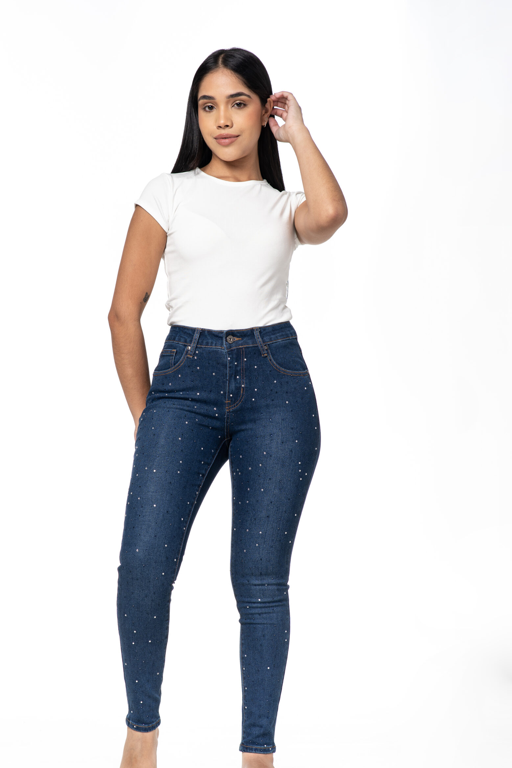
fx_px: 1984
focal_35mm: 93
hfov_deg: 14.7
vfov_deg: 21.9
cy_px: 414
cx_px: 233
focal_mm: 85
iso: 50
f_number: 5.6
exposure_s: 1/160
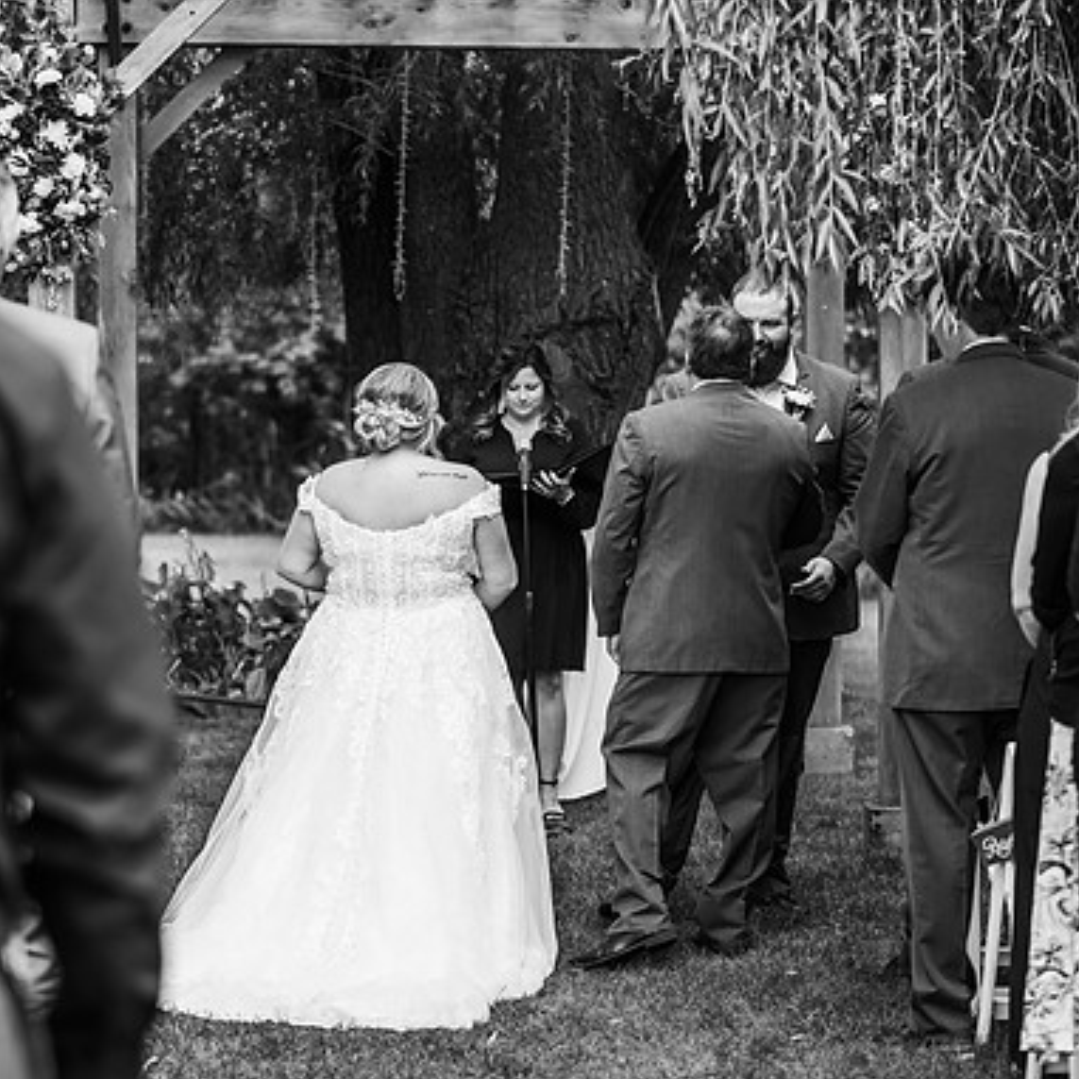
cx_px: 433
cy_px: 544
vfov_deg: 14.7
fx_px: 4197
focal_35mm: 119
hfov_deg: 14.6
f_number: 2.8
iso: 400
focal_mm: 92
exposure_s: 1/1000
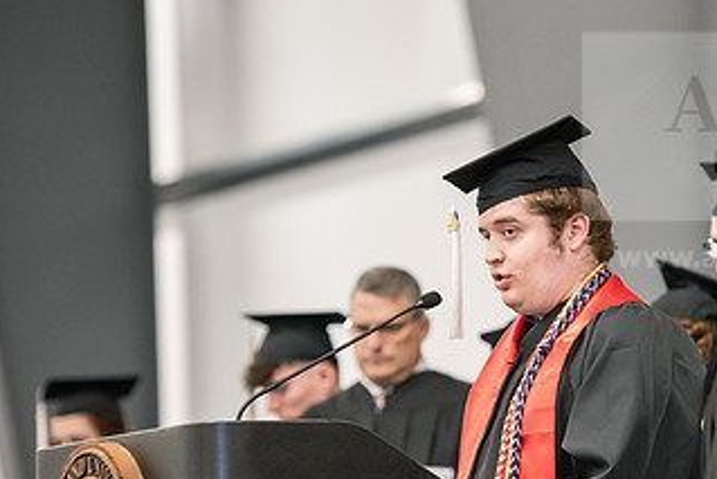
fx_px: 5798
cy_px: 305
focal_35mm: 291
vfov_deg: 4.7
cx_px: 515
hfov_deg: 7.1
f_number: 3.2
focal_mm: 160
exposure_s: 1/200
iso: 4000
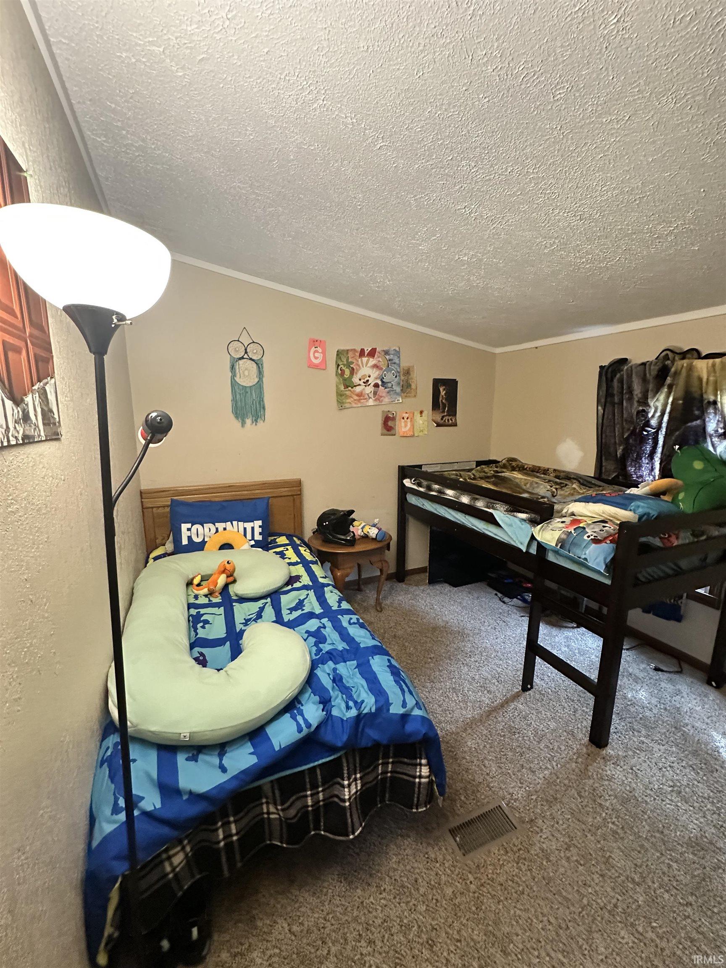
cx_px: 363
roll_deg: -1.0
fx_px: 391
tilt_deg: -10.3
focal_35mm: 14
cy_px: 484
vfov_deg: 102.1
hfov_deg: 85.7
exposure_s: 1/60
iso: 800
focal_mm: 2.22
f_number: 2.2
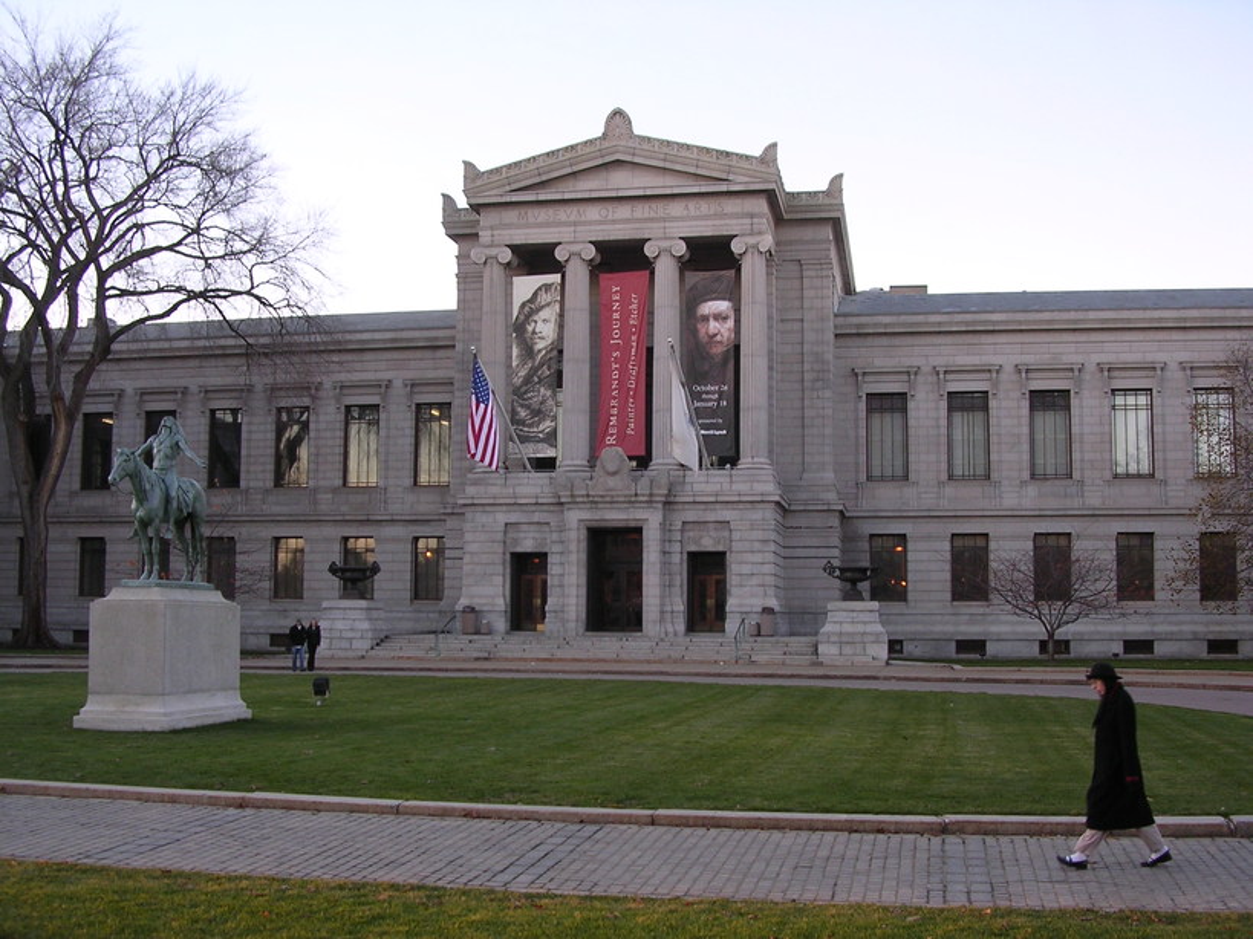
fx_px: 1375
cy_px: 470
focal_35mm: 38
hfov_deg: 49.0
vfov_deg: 37.7
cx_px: 626
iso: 100
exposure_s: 1/65.4
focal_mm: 5.8
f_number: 2.8
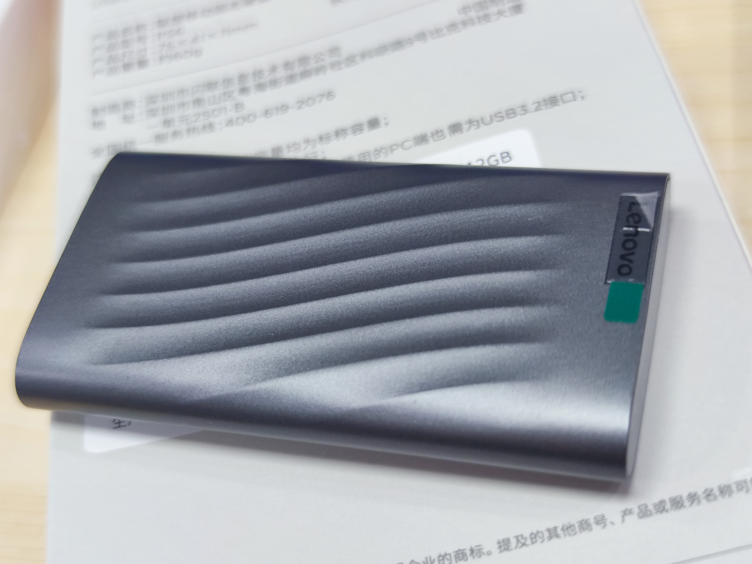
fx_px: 1043
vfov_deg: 30.3
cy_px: 282
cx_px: 376
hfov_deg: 39.7
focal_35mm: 48
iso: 233
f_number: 1.69
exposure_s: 1/100
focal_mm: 6.72
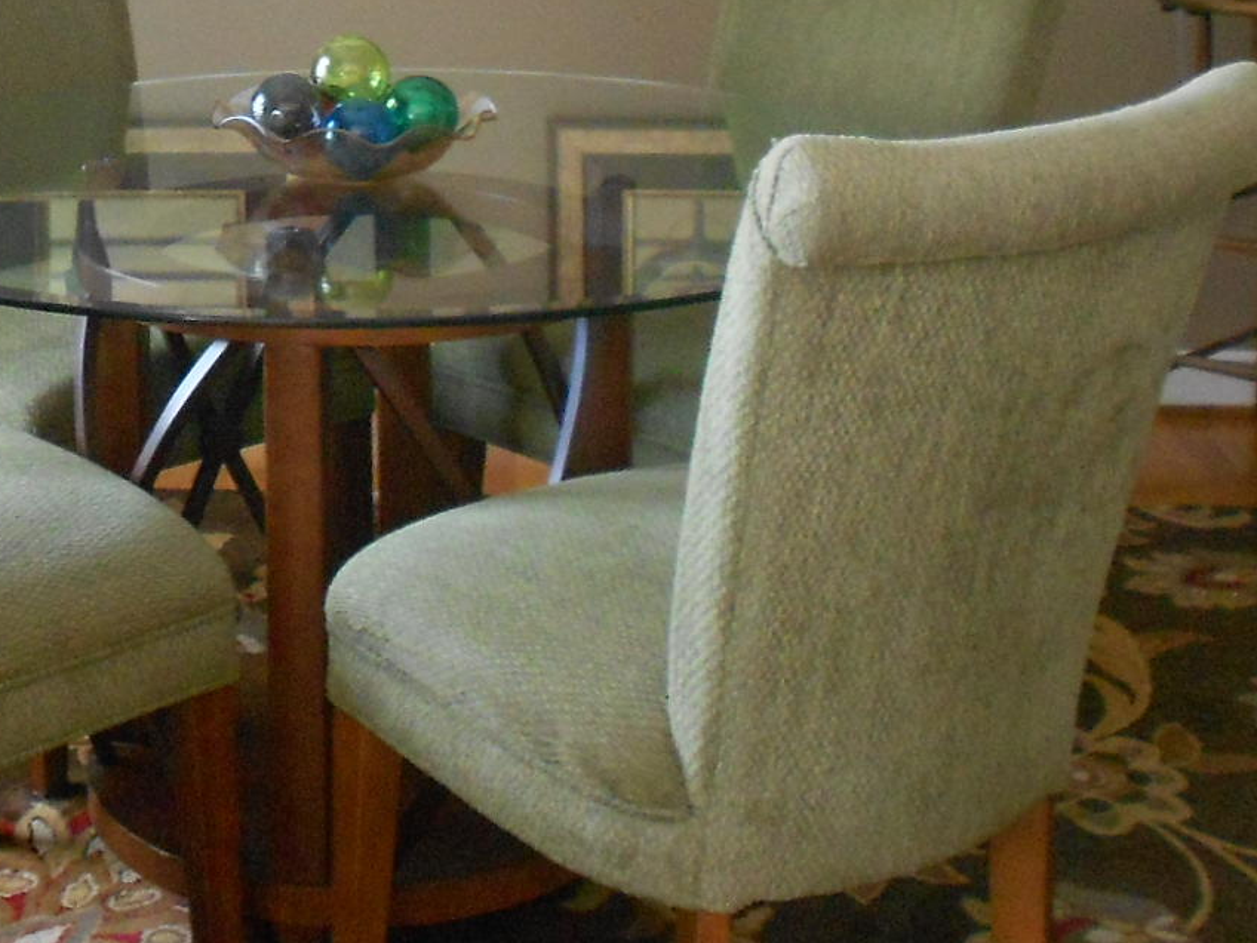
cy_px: -30
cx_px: 286
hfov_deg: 27.3
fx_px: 2542
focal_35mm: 70
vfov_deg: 20.3
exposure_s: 1/30
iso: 400
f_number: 3.4
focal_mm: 5.1
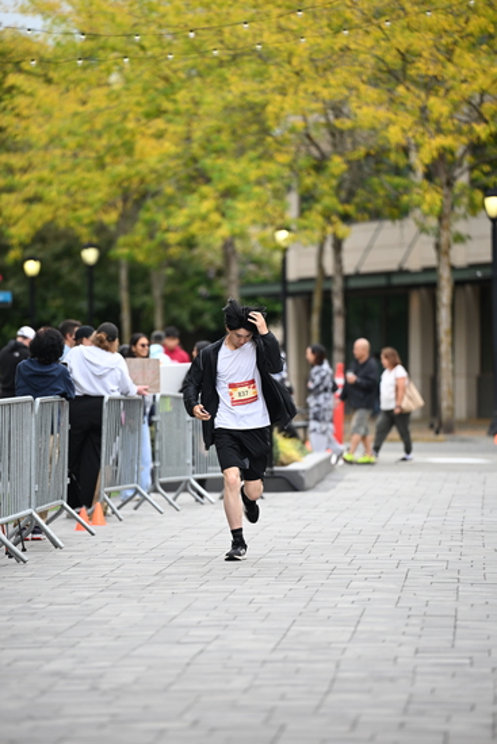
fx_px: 4139
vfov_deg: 10.3
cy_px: 372
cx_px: 248
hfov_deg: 6.9
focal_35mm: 200
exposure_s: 1/2000
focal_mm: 200
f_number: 2.8
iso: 640
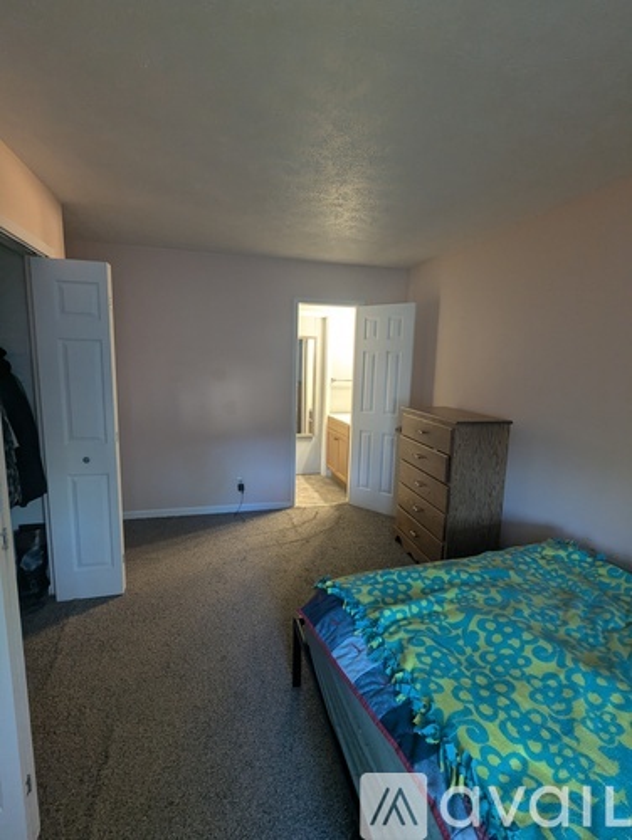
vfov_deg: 94.4
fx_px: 389
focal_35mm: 16
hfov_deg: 78.2
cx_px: 316
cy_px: 420
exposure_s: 1/24
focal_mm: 2.35
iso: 185
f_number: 2.2
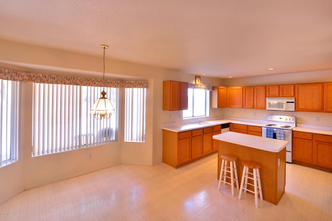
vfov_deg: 73.8
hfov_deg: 96.7
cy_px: 110
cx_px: 166
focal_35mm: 16
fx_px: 148
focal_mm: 16
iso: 100
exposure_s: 1/1.6
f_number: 13
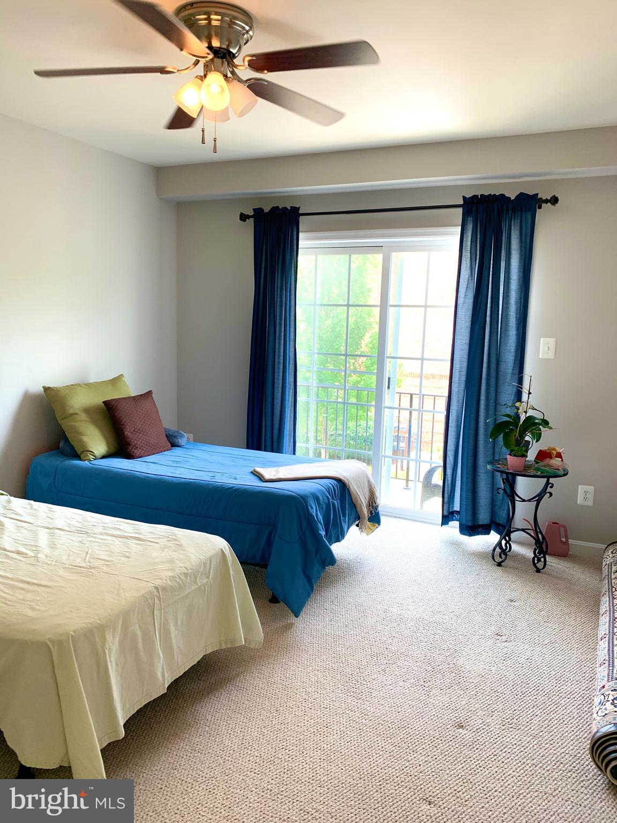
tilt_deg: -7.8
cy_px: 412
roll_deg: -1.8
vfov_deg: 67.3
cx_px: 308
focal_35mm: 26
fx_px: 618
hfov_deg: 53.1
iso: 64
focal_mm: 4.25
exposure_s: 1/120
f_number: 1.8
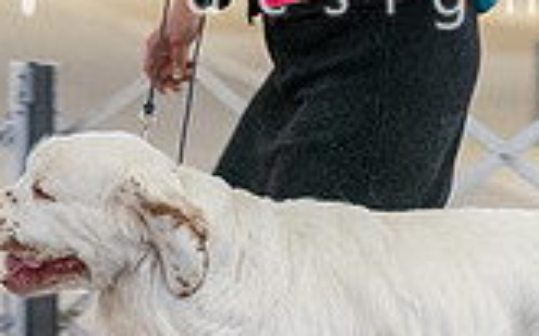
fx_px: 10220
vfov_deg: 1.9
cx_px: 64
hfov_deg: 3.0
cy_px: 111
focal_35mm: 696
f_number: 3.5
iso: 6400
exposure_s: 1/250
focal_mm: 167
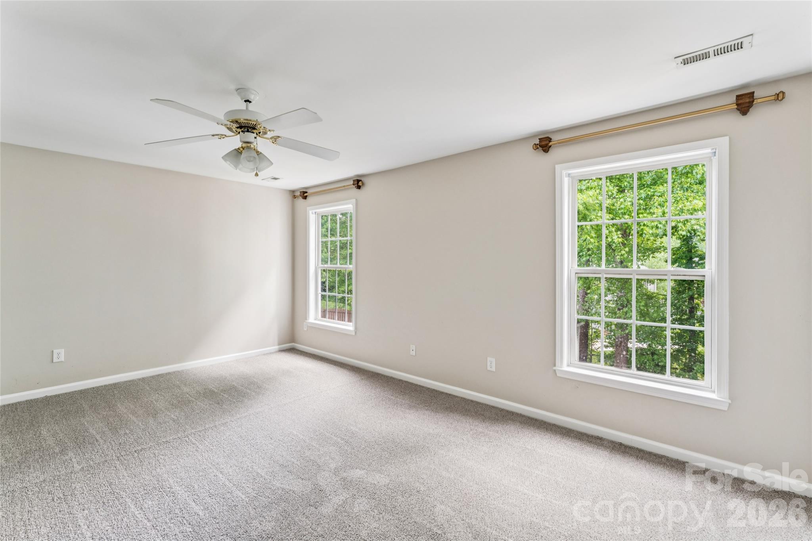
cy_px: 270
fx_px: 363
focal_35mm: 16
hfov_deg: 96.4
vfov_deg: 73.4
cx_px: 406
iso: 400
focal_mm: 16.1
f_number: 13
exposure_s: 1/4
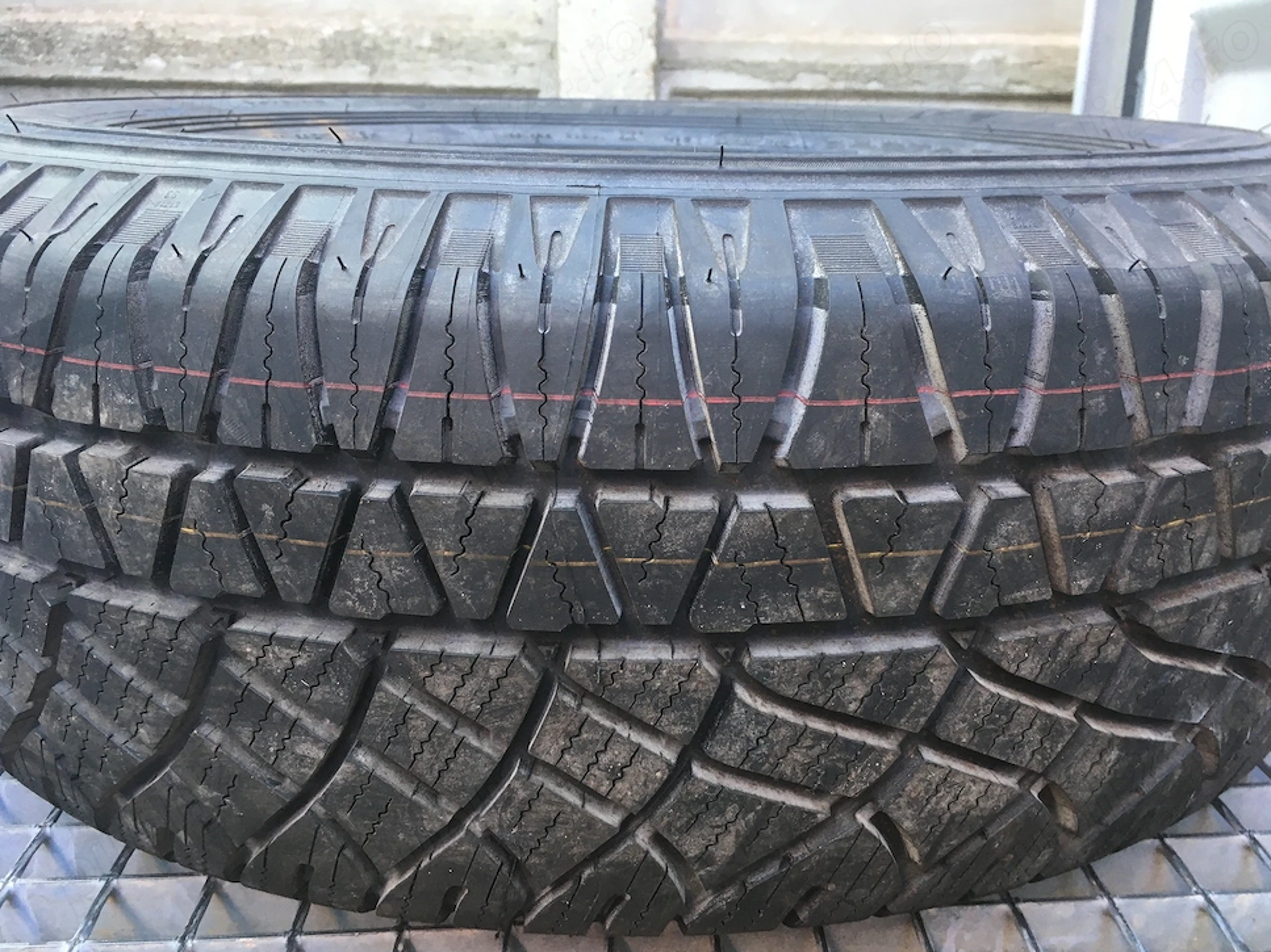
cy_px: 483
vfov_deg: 46.8
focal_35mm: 30
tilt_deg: -19.4
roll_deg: -2.1
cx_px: 656
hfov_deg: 60.0
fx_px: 1101
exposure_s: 1/33
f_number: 2.2
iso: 50
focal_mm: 4.15
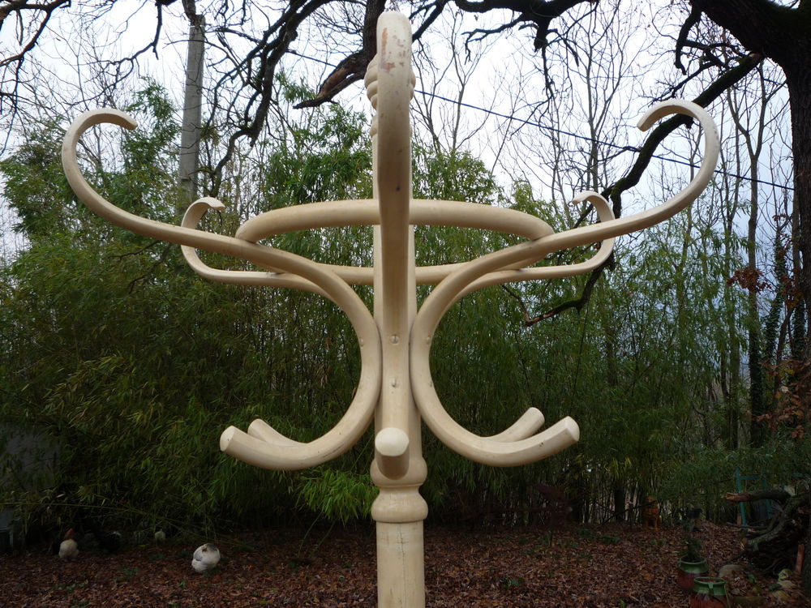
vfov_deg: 46.8
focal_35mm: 30
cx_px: 406
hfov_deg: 60.0
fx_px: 703
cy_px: 304
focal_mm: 5.2
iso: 100
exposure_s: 1/100
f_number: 3.3
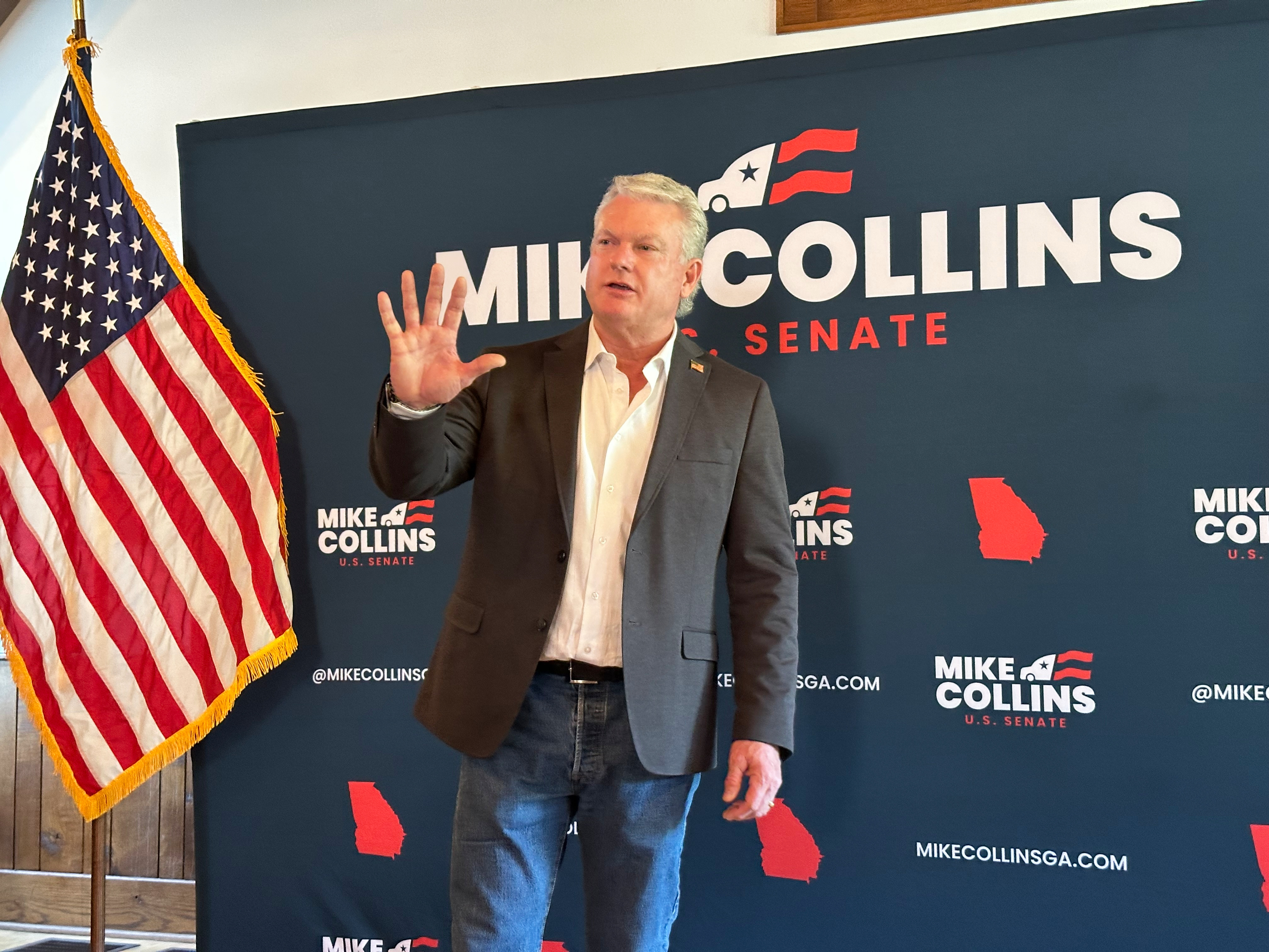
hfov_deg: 39.7
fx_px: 1760
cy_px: 476
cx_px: 634
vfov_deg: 30.3
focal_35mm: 48
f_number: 1.8
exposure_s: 1/40
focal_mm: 6.9
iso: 320
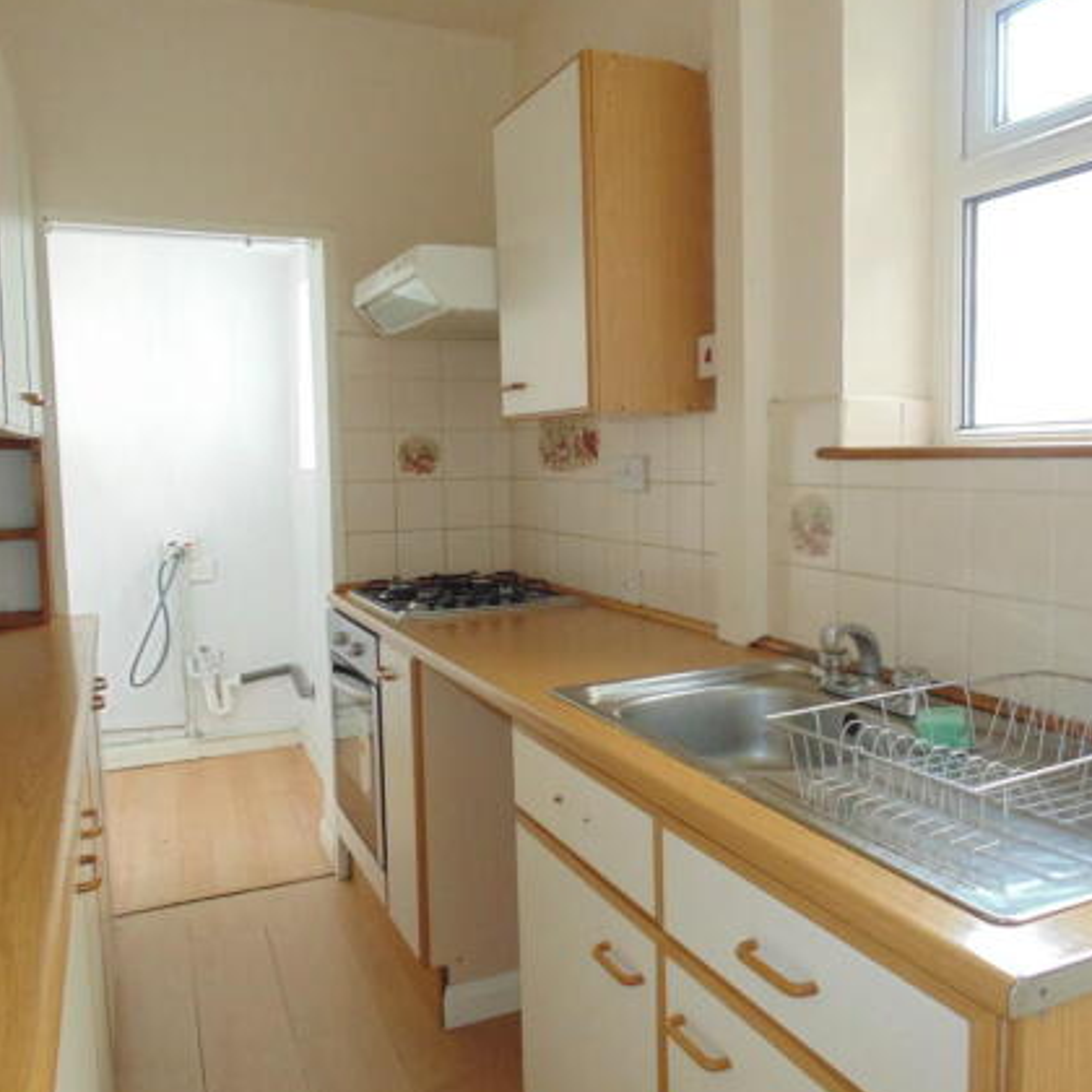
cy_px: 555
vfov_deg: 59.1
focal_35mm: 27
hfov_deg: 59.1
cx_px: 568
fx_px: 964
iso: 320
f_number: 3.1
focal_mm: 4
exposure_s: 1/30
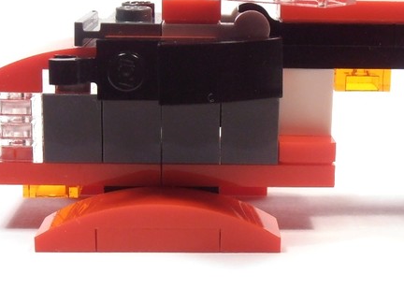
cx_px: 241
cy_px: 99
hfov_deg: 25.3
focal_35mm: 77
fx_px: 899
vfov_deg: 19.1
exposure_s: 1/40
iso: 80
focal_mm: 6.61
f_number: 3.9
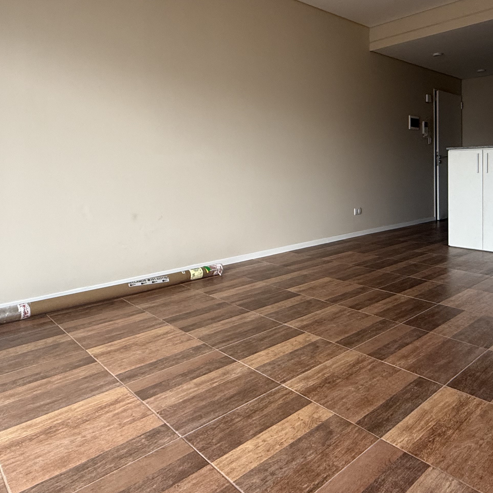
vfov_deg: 60.1
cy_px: 181
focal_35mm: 26
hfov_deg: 60.7
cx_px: 278
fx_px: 419
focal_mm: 2.22
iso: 200
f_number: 2.2
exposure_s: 1/99
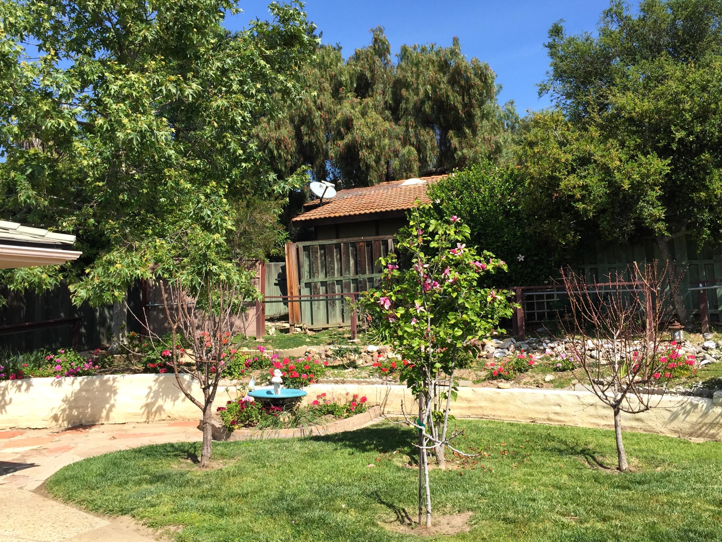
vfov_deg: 42.9
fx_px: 688
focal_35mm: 33
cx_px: 382
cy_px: 239
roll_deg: +0.4
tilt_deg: +7.7
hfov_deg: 55.3
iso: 32
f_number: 2.2
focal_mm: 4.15
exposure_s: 1/1464
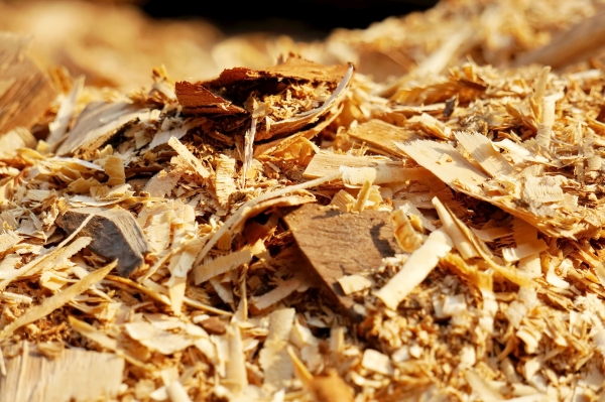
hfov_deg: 10.6
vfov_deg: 7.1
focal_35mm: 194
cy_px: 201
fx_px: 3249
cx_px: 302
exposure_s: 1/250
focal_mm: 129
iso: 100
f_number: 7.1
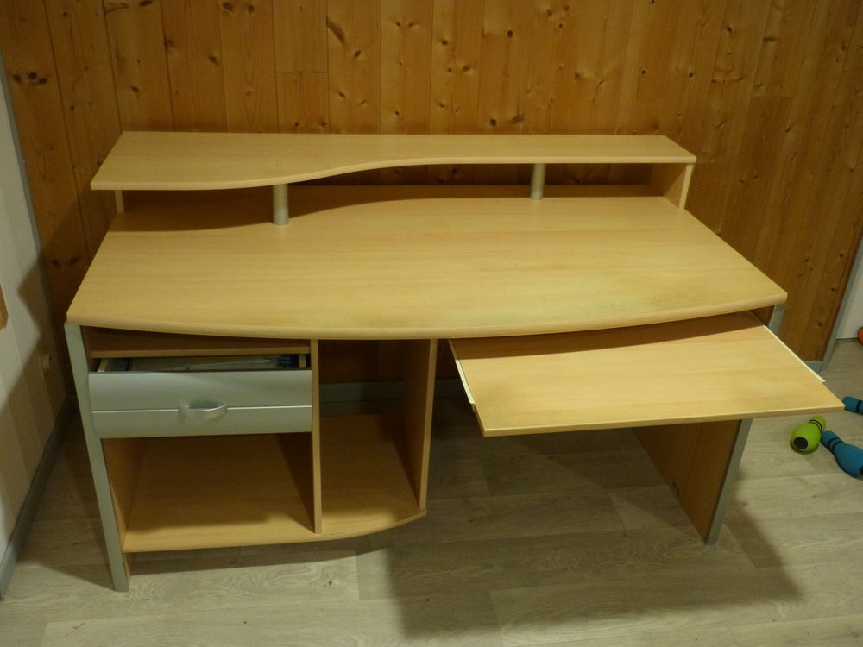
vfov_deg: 44.2
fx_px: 798
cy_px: 324
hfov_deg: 56.8
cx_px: 432
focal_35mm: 32
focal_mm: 5.7
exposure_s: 1/13
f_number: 3
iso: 400
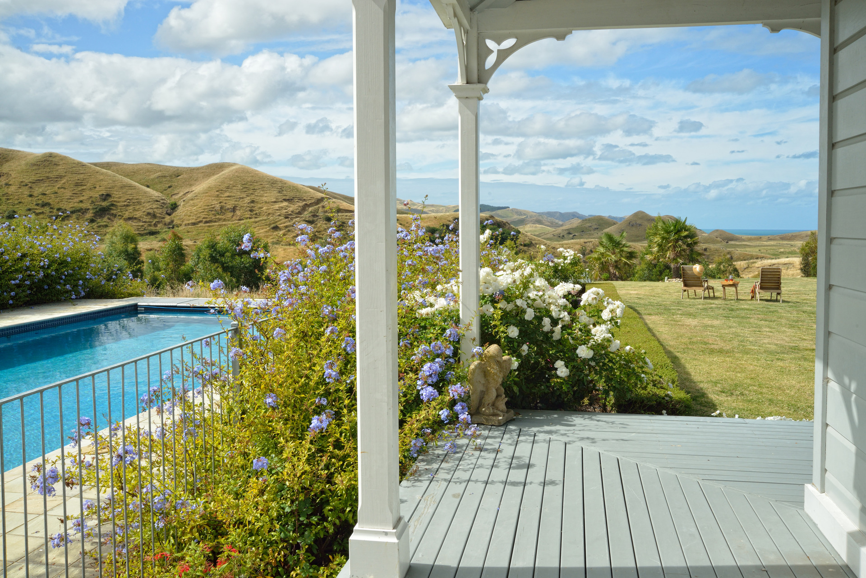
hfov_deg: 58.7
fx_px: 770
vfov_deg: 41.1
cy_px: 289
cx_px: 433
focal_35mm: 32
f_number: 16
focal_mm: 32
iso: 320
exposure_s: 1/125
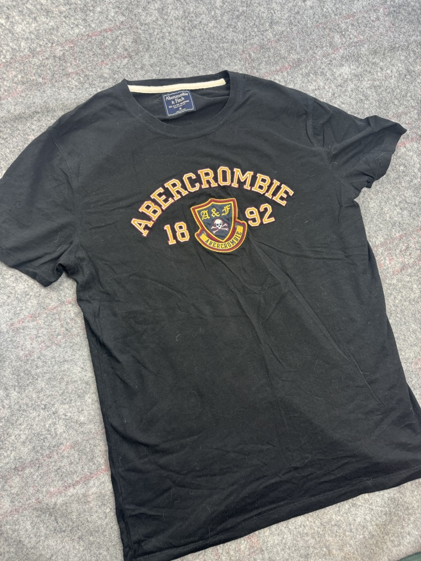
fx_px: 389
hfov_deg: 56.8
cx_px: 210
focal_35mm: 24
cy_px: 280
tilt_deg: -61.0
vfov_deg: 71.6
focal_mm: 6.76
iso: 125
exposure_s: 1/50
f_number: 1.78
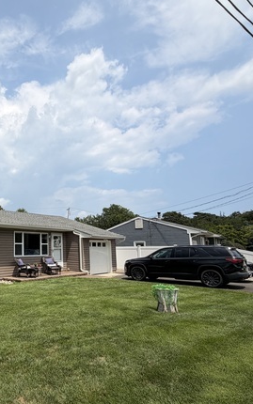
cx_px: 26
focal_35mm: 23
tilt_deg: +6.5
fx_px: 254
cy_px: 220
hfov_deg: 47.7
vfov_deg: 77.0
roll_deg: +0.8
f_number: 2.2
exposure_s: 1/1145
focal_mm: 2.22
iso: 20
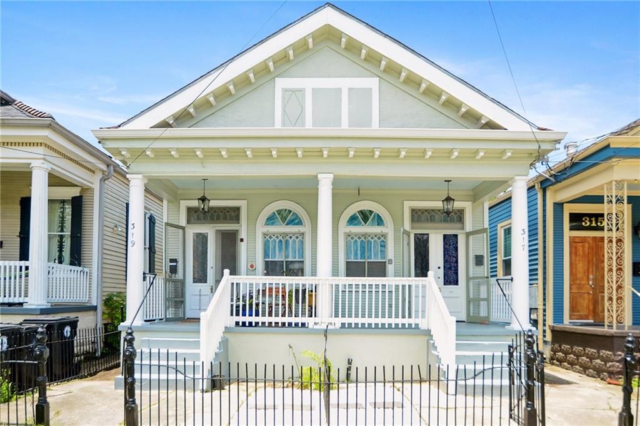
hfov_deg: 81.2
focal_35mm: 21
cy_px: 213
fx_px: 373
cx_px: 320
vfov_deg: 59.4
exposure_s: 1/1000
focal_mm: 21
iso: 800
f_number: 7.1
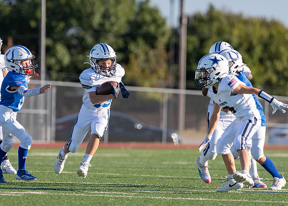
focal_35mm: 501
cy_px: 118
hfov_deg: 4.0
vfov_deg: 2.9
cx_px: 129
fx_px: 4098
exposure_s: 1/1600
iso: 200
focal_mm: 280
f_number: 4
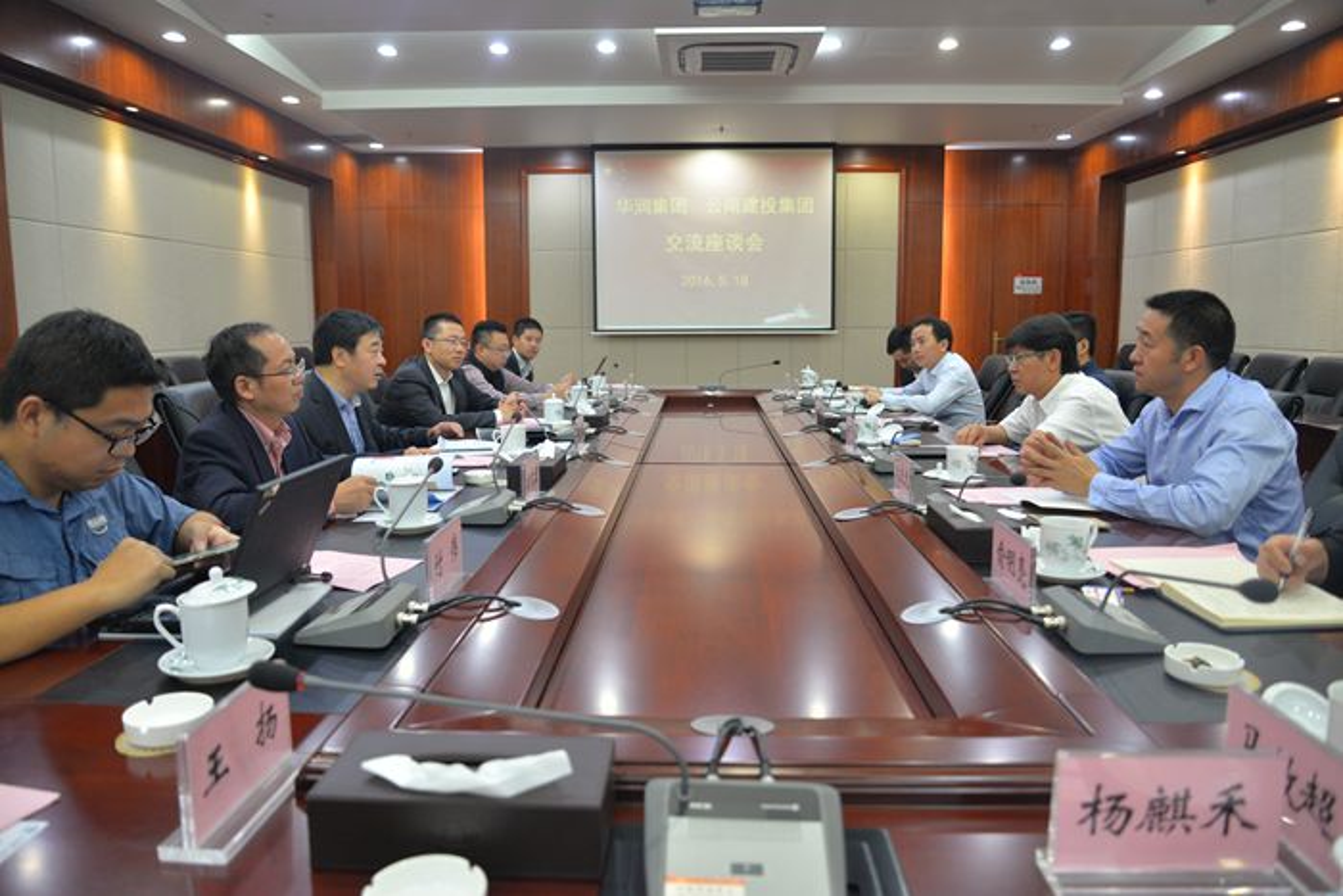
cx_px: 672
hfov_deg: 73.7
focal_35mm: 24
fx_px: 895
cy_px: 448
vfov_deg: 53.2
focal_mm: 24
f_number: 4.5
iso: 1000
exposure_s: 1/80
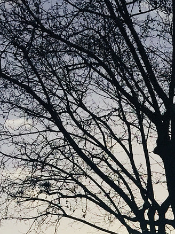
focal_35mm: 106
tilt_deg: +8.6
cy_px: 360
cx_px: 265
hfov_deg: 13.2
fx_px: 715
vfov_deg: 16.7
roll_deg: +1.1
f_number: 2.2
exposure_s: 1/9901
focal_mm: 4.15
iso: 32
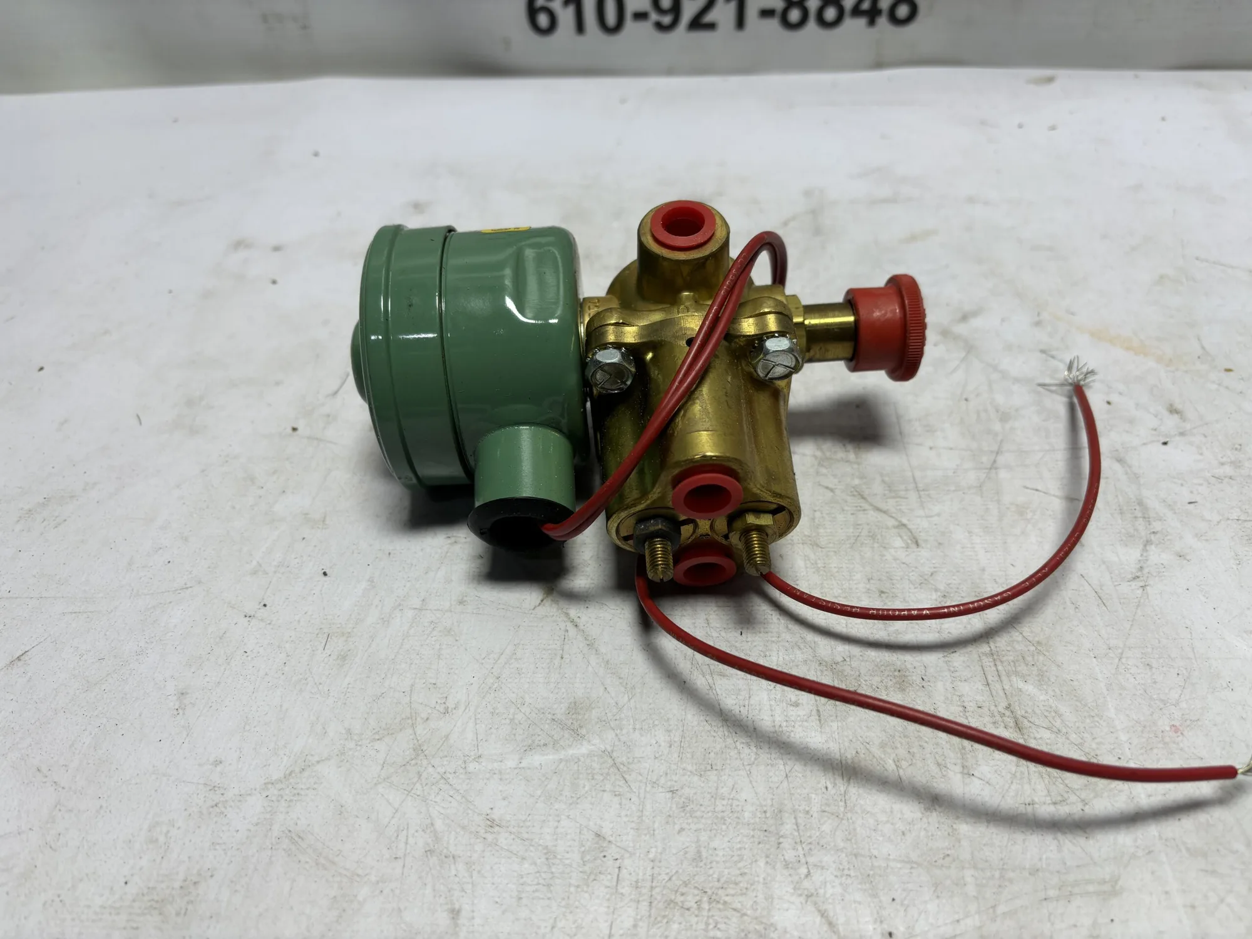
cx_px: 626
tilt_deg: -43.6
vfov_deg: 53.1
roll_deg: +4.0
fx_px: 940
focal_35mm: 26
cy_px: 470
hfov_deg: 67.3
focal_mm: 5.96
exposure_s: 1/462
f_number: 1.6
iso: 50
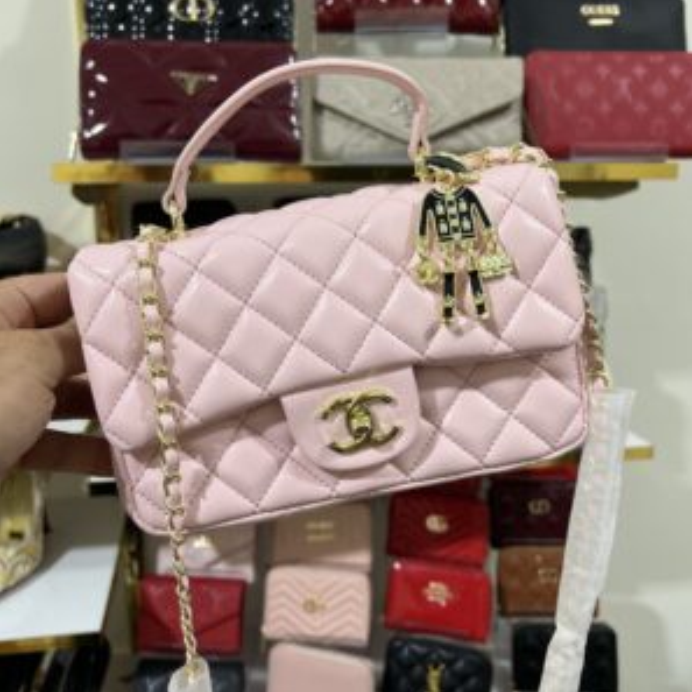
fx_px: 701
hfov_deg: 52.5
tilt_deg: -12.4
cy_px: 349
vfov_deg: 52.5
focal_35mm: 31
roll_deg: -0.2
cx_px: 347
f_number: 1.5
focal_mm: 5.7
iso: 125
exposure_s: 1/100
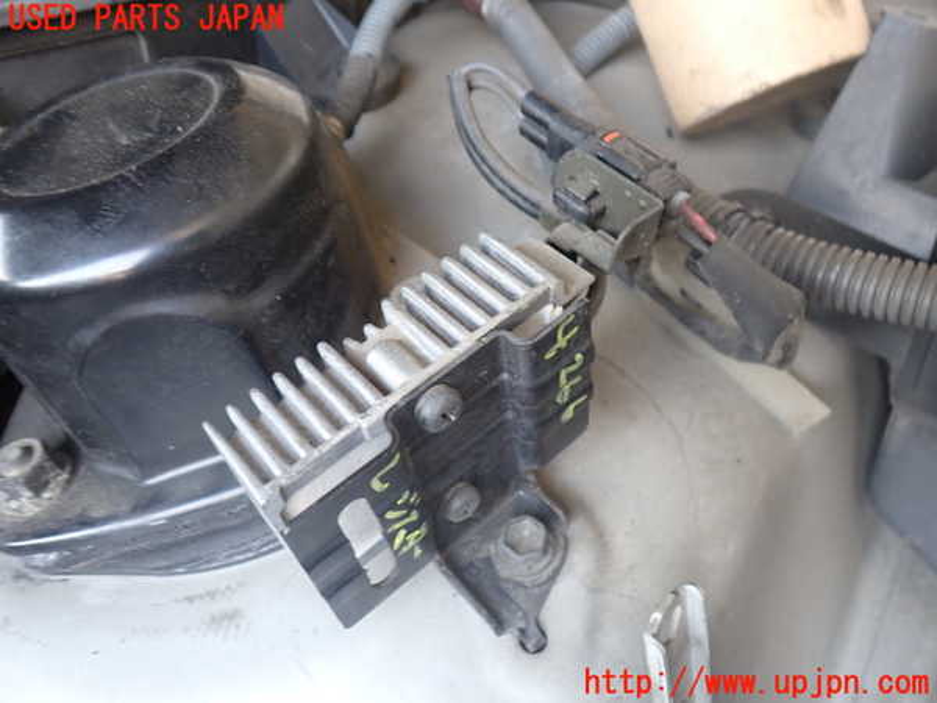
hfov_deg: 60.0
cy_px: 352
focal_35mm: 30
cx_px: 468
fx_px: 812
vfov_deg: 46.8
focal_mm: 5.4
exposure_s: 1/40
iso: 200
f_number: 2.3
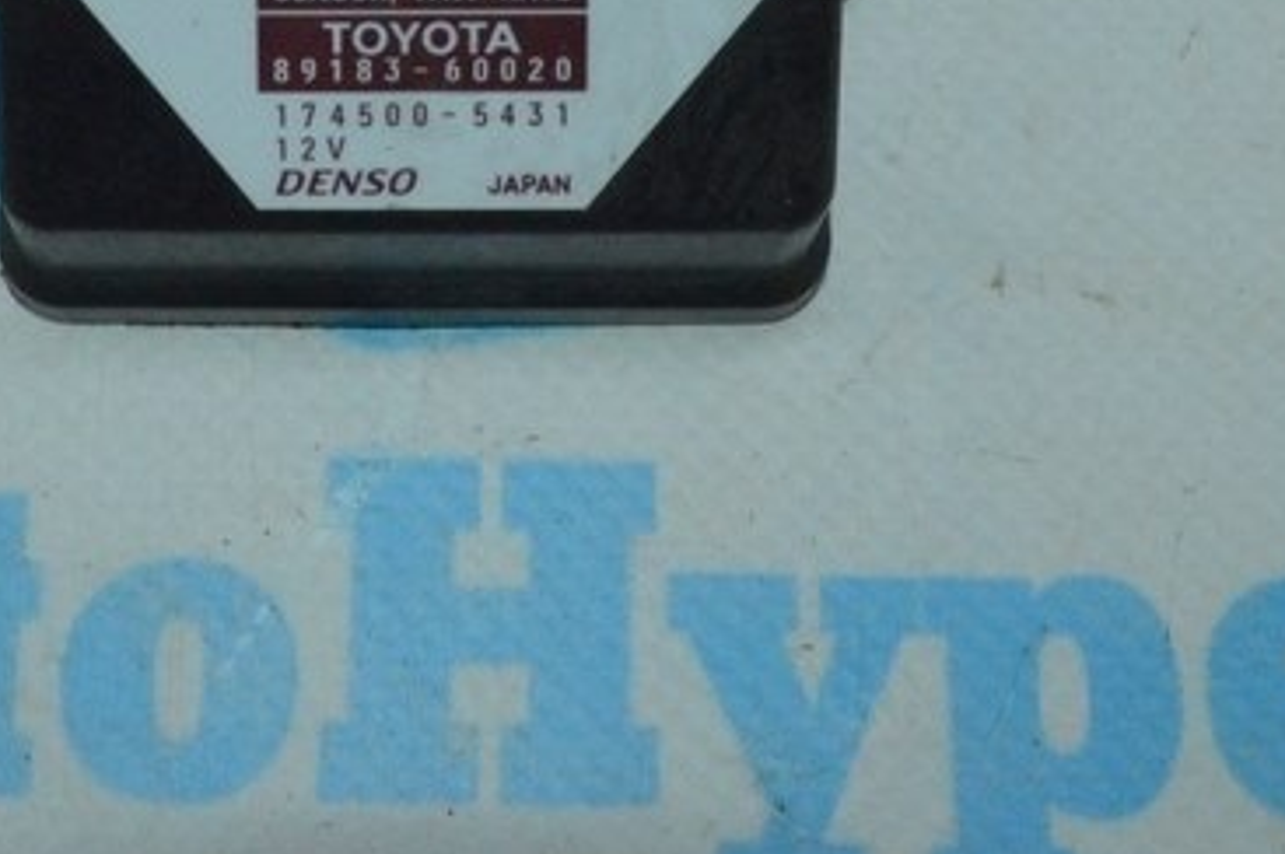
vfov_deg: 14.2
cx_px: 371
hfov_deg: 22.0
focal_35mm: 92
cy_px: -289
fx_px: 3281
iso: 2800
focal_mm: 22
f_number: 16
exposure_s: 1/200
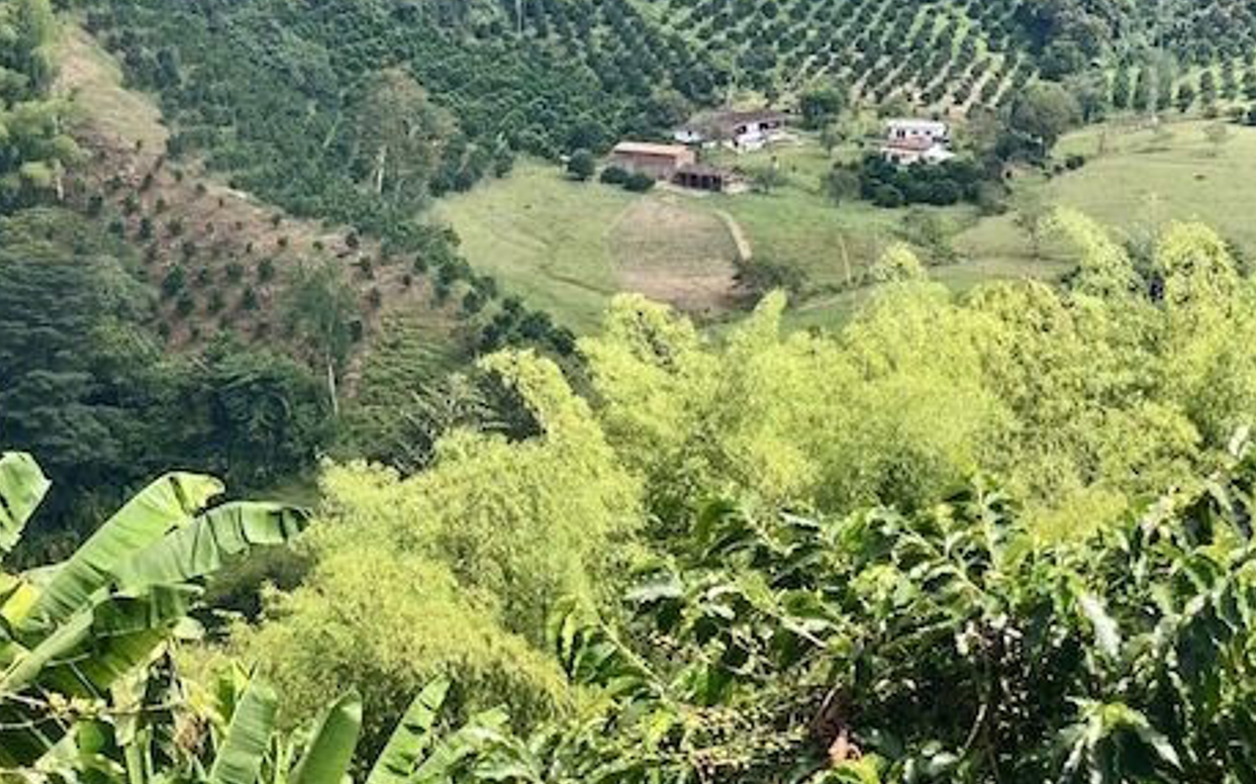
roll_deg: +1.1
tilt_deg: -7.4
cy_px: 134
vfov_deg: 16.8
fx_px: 2635
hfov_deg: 26.7
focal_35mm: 77
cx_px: 776
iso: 16
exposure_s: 1/471
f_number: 2.4
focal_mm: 6
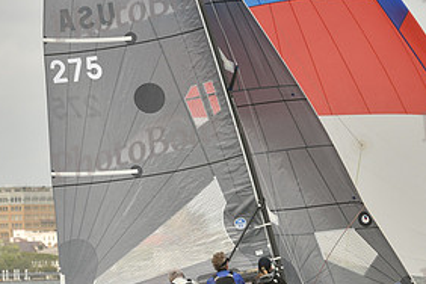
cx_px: 343
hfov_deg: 5.0
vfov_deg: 3.3
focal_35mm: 411
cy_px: 202
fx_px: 4863
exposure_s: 1/1250
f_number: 6.3
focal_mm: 200
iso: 320
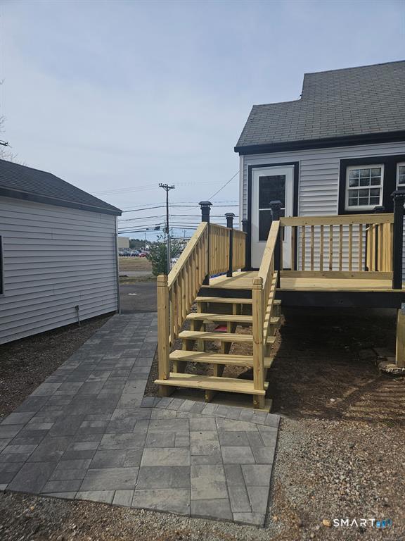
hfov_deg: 58.9
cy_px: 270
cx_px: 202
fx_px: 359
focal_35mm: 23
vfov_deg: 73.9
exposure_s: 1/2531
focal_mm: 5.4
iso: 25
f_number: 1.8
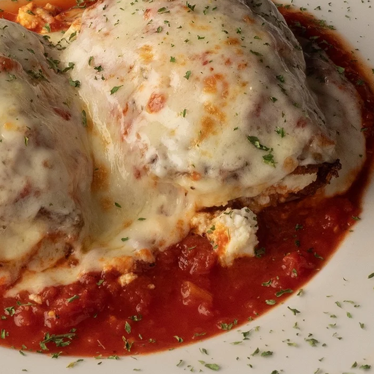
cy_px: 175
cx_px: 92
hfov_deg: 6.3
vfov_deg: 6.3
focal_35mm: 276
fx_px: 3374
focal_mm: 24
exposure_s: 1/160
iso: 200
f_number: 9
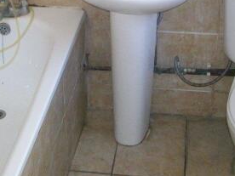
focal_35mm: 76
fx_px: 516
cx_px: 98
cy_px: -2
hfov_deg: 25.6
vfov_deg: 18.8
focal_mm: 6
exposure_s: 1/64
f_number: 2.7
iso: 140
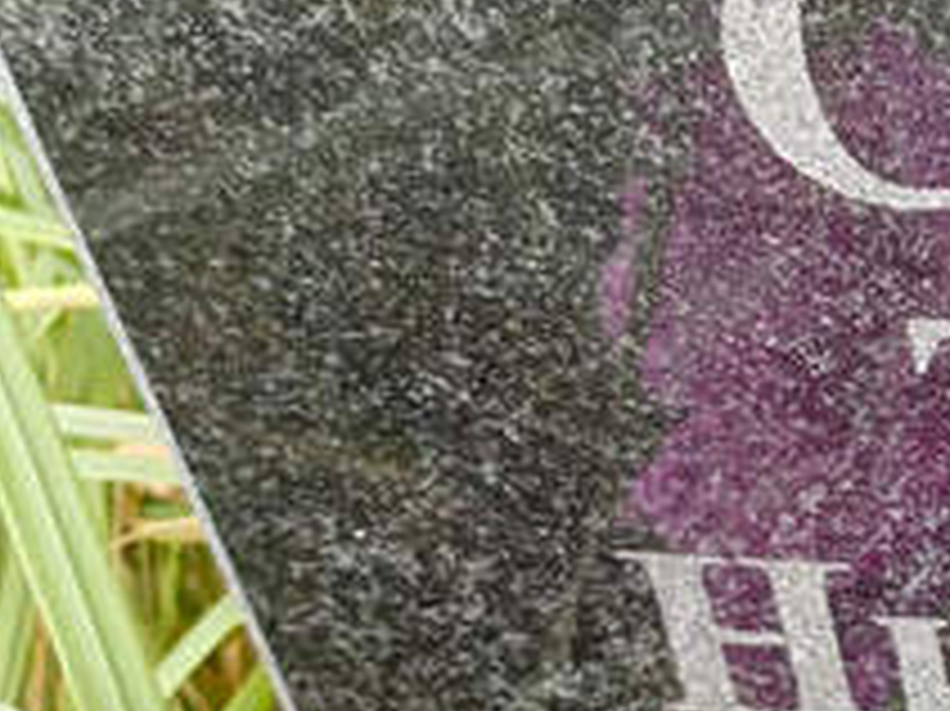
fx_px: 2606
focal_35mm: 95
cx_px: 1369
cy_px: 392
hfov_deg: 18.6
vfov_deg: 15.5
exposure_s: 1/100
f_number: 1.69
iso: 281
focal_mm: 4.76
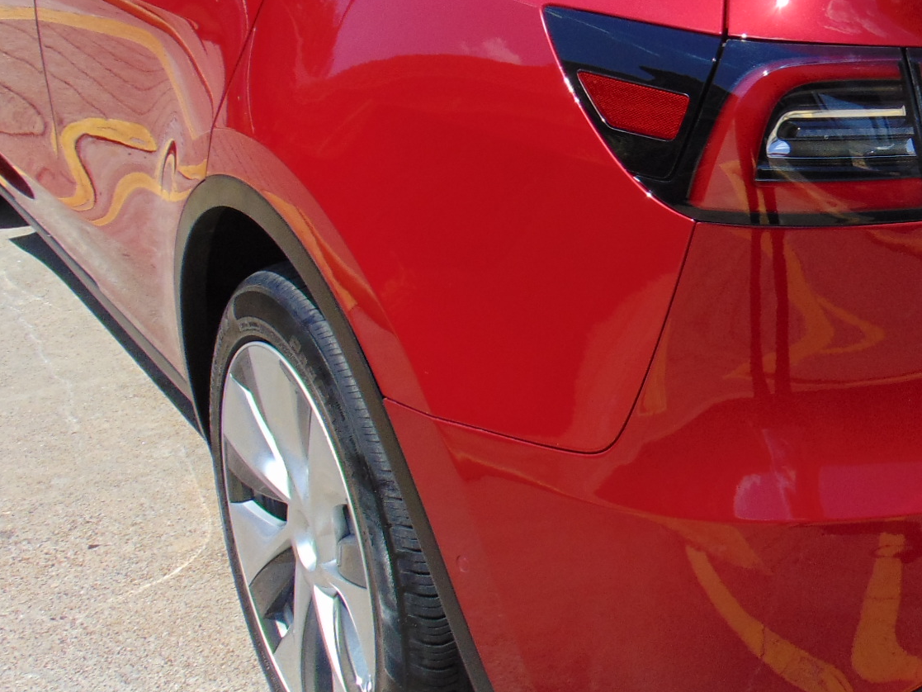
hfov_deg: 32.0
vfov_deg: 25.0
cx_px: 791
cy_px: 186
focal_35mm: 58
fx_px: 1545
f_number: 3
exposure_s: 1/1000
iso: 80
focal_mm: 4.5
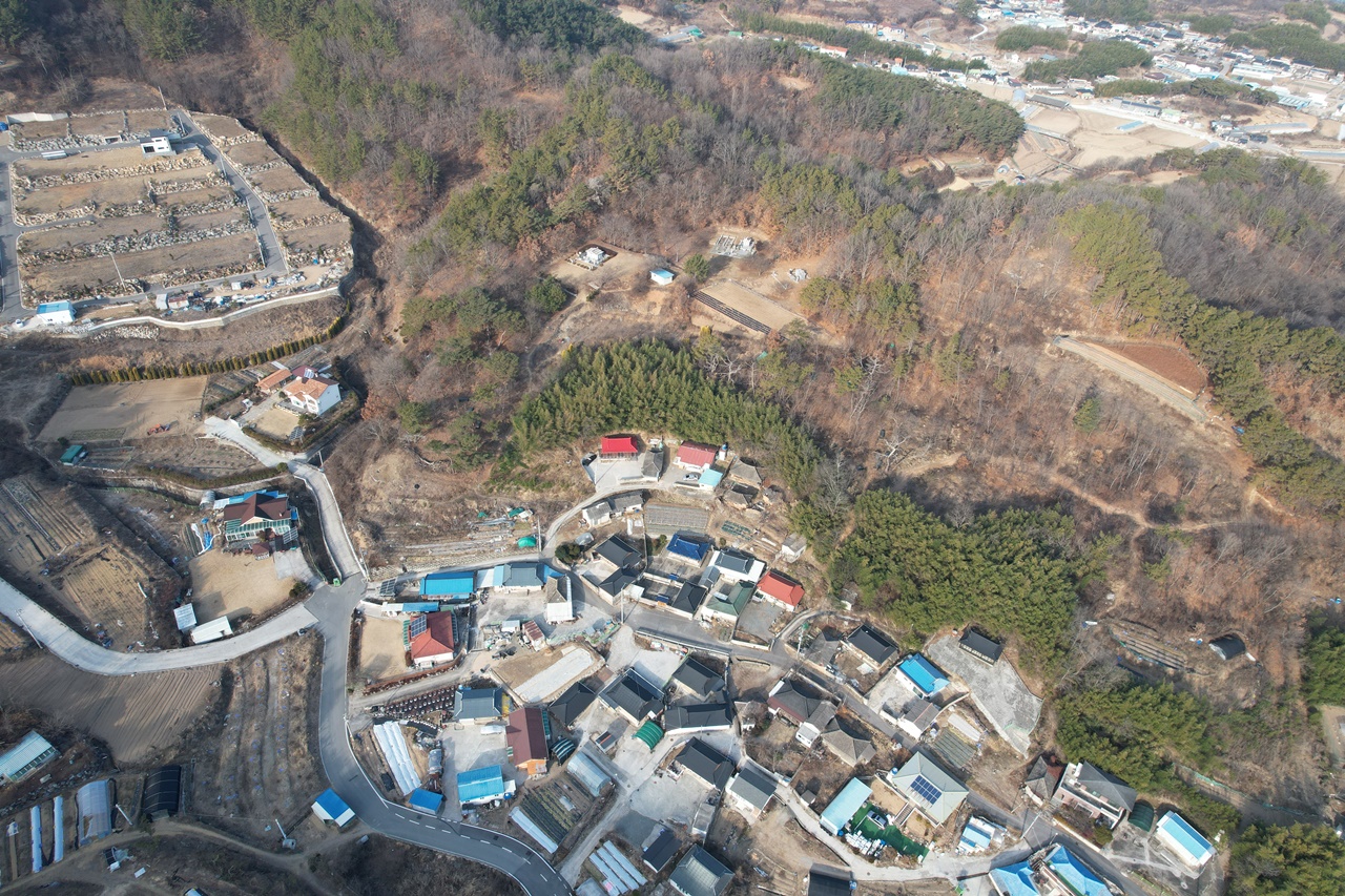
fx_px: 822
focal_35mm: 22
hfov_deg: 78.6
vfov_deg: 57.2
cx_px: 672
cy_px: 448
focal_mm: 8.38
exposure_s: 1/500
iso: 110
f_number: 2.8
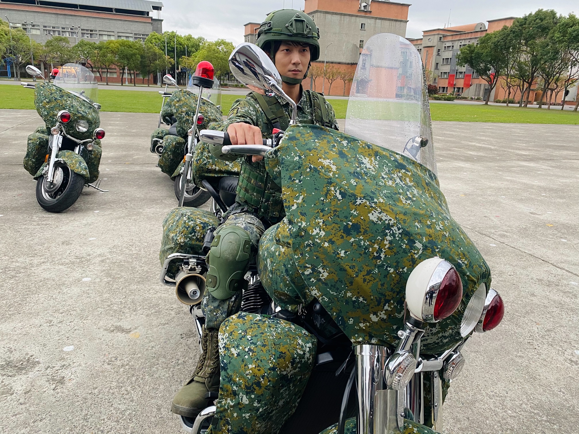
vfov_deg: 53.1
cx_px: 290
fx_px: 435
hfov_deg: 67.3
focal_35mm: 26
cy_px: 217
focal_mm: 4.25
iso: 125
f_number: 1.8
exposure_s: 1/60
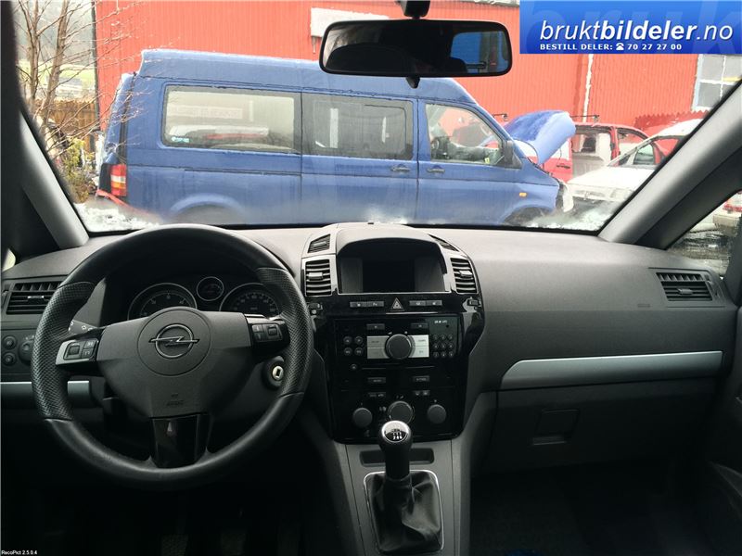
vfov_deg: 48.2
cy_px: 278
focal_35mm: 29
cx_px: 371
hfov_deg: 61.7
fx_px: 622
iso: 64
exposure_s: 1/120
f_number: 2.2
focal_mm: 4.15
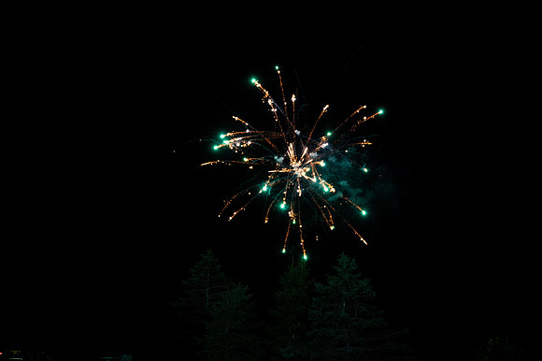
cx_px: 271
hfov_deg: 42.8
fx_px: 692
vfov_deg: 29.2
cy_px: 180
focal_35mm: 46
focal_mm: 46
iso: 5000
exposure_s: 1/40
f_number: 2.8
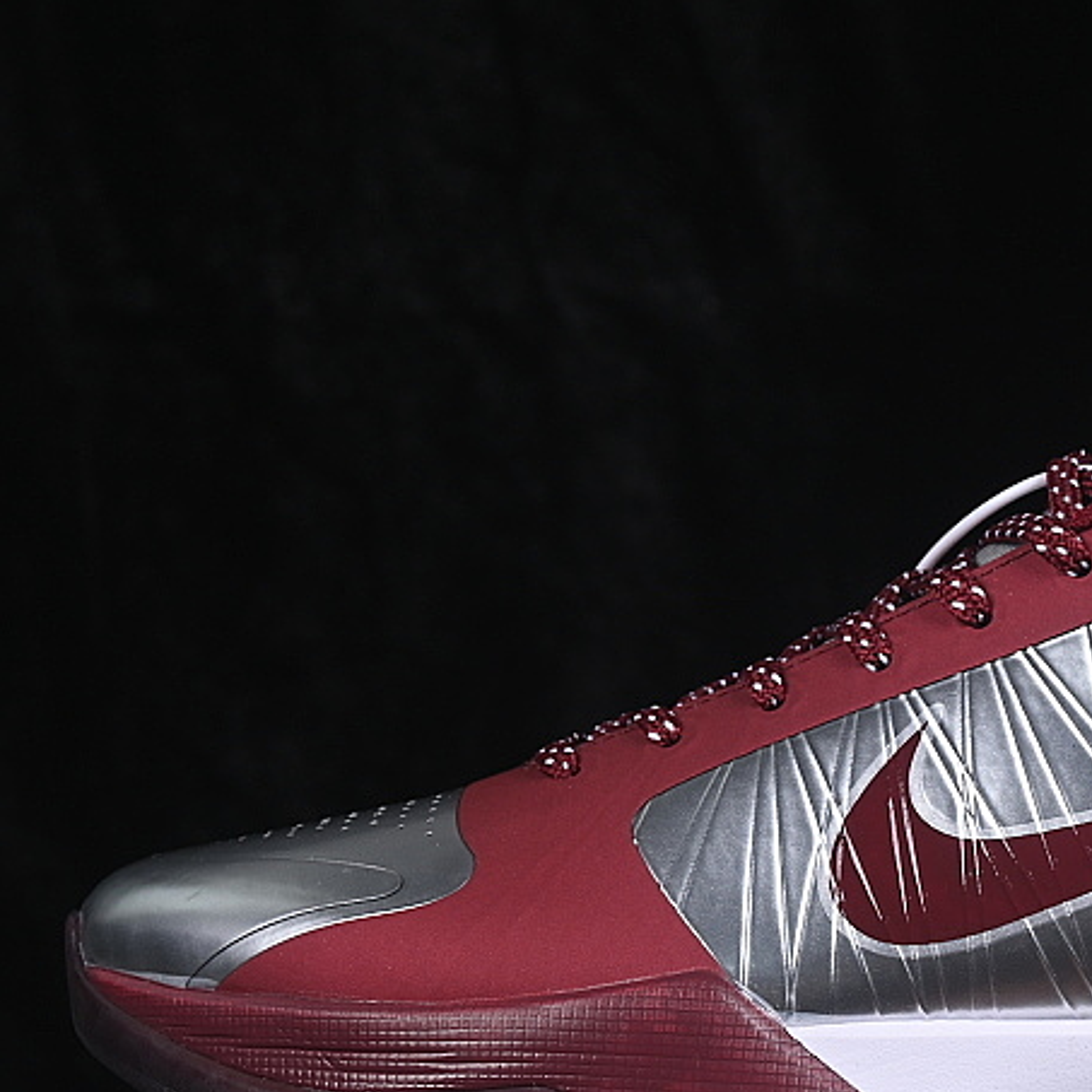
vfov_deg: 11.5
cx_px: 952
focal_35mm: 152
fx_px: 5425
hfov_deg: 11.4
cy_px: 673
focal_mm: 50
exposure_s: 1/80
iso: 160
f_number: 8
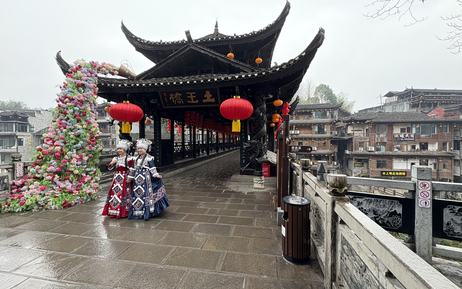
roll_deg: +0.6
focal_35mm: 15
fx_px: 189
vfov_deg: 74.8
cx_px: 232
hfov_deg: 101.5
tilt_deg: +0.3
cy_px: 141
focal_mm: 2.22
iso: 125
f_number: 2.2
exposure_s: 1/99
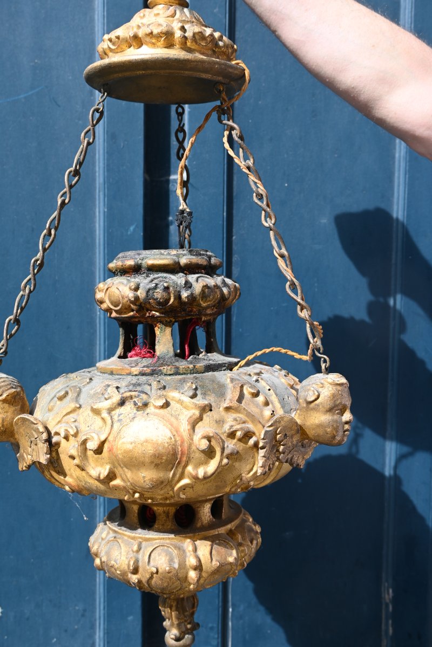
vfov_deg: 49.6
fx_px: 702
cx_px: 216
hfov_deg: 34.2
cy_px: 324
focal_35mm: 39
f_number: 5.6
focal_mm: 26
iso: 110
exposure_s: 1/250
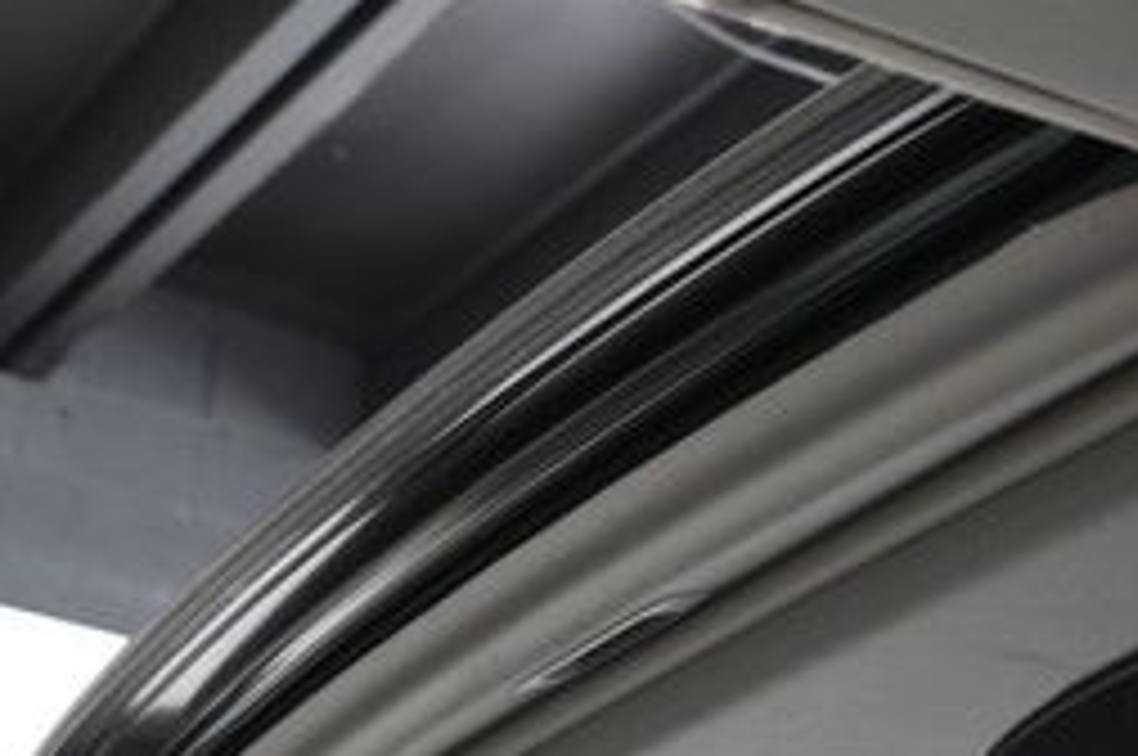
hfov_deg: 23.7
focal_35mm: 86
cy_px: 441
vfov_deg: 15.8
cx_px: 571
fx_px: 2715
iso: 100
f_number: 3.8
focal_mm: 23
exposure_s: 1/160
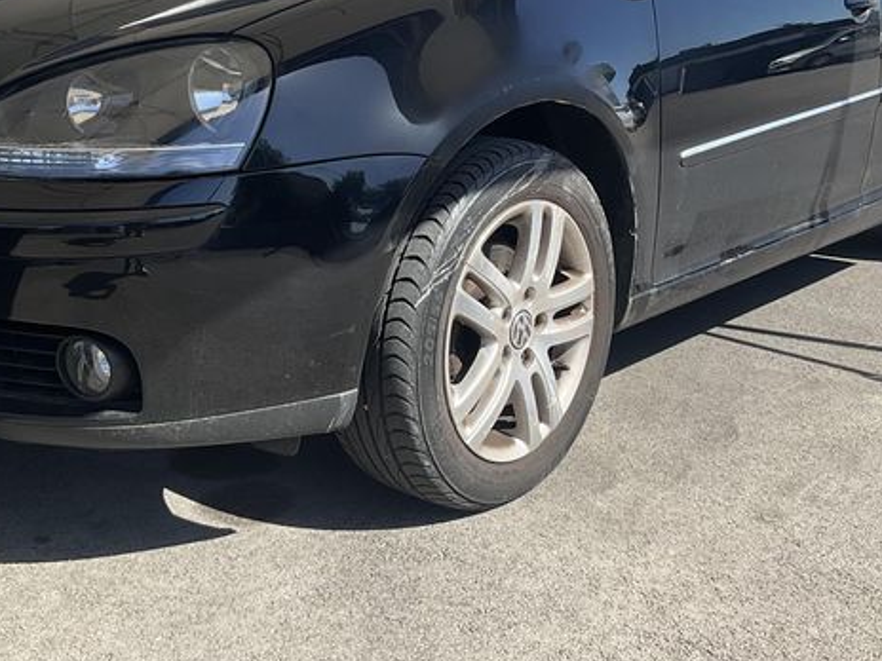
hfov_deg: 38.1
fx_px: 1274
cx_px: 373
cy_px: 160
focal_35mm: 50
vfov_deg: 28.6
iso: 25
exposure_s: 1/1035
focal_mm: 3
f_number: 1.8
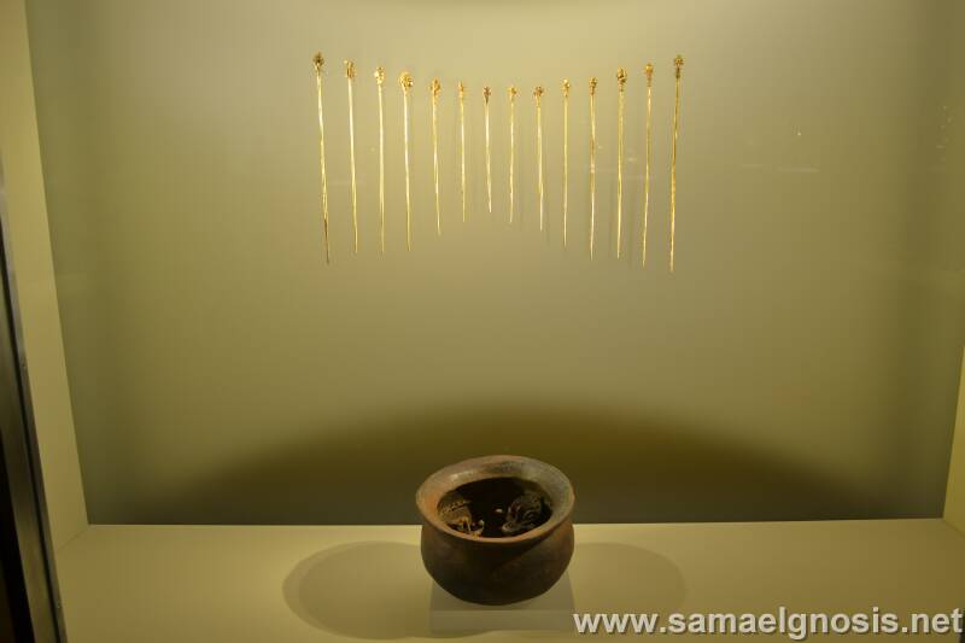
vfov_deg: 43.6
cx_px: 482
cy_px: 322
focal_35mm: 30
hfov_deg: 61.9
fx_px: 804
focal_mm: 20
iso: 100
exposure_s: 1/10
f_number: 4.5
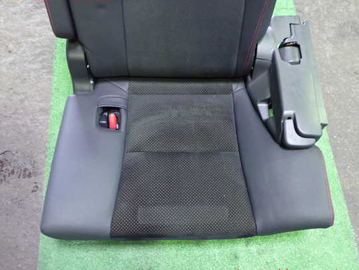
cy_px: 136
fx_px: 342
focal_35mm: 33
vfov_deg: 43.0
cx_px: 188
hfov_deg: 55.3
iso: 800
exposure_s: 1/25
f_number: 2.3
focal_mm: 5.4
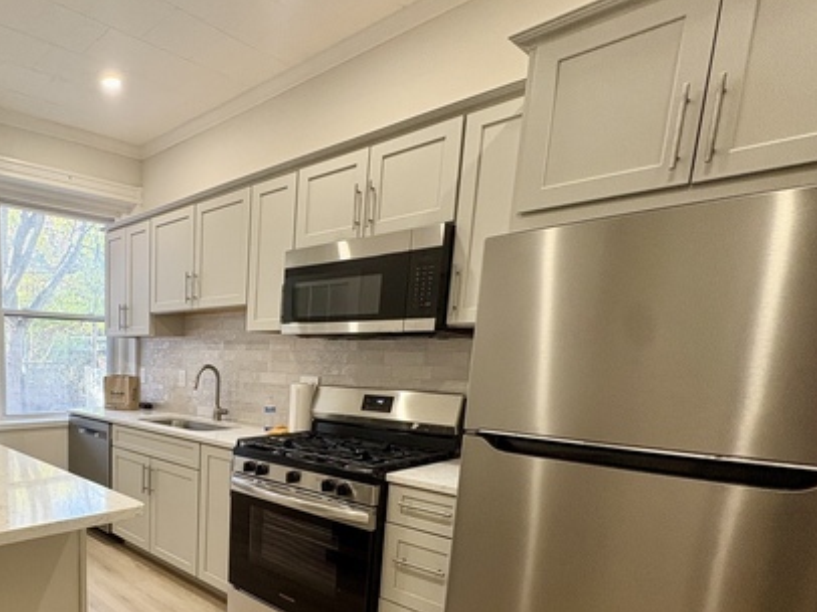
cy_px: 443
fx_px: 543
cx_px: 156
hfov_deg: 66.7
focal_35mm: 23
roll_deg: -1.1
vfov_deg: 56.5
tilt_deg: -9.7
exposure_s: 1/120
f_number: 2.2
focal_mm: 2.22
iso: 200
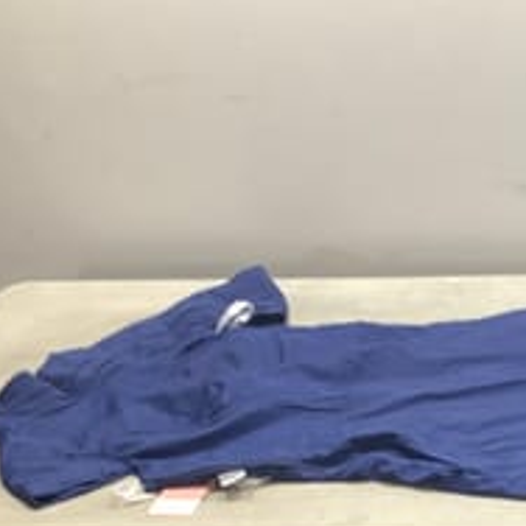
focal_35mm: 73
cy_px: 418
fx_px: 1255
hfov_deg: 22.0
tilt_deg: -29.1
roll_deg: +5.3
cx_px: 621
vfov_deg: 23.3
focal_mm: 3.3
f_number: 2.4
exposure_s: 1/50
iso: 100
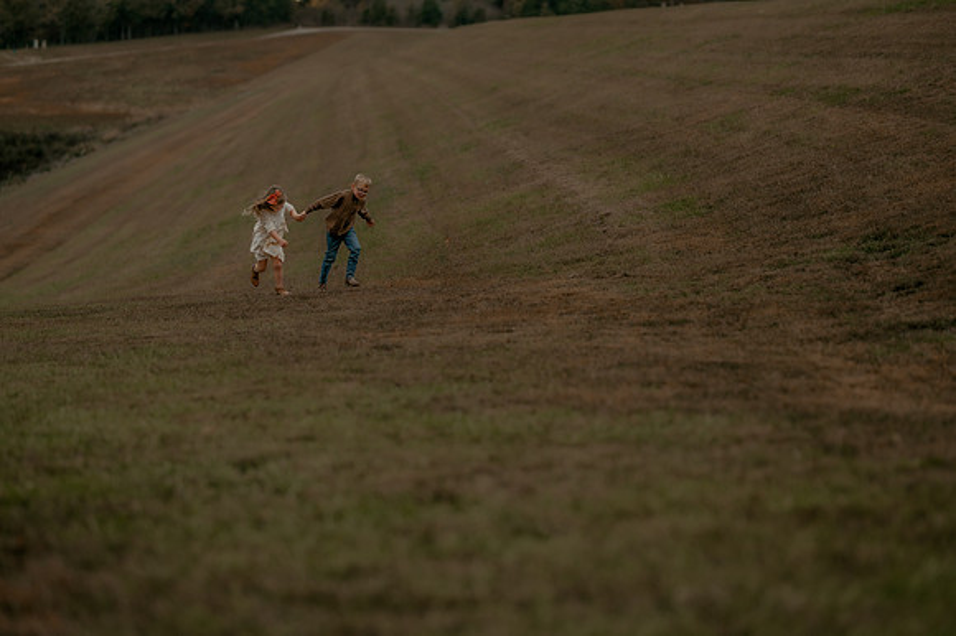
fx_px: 2256
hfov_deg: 23.9
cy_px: 318
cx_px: 478
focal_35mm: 85
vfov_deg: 16.1
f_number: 1.8
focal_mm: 85
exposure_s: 1/250
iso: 400
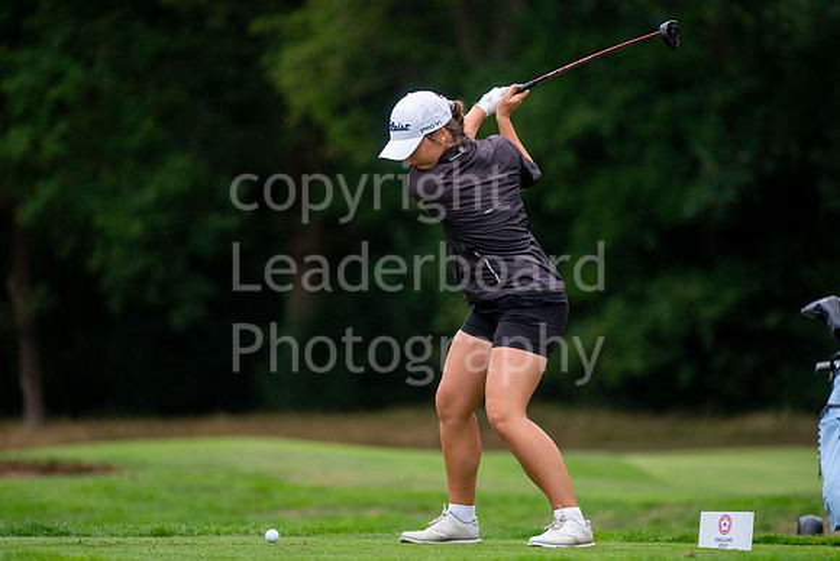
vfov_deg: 4.6
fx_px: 7001
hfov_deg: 6.9
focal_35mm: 300
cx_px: 420
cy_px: 280
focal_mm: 300
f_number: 4
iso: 500
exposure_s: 1/1600
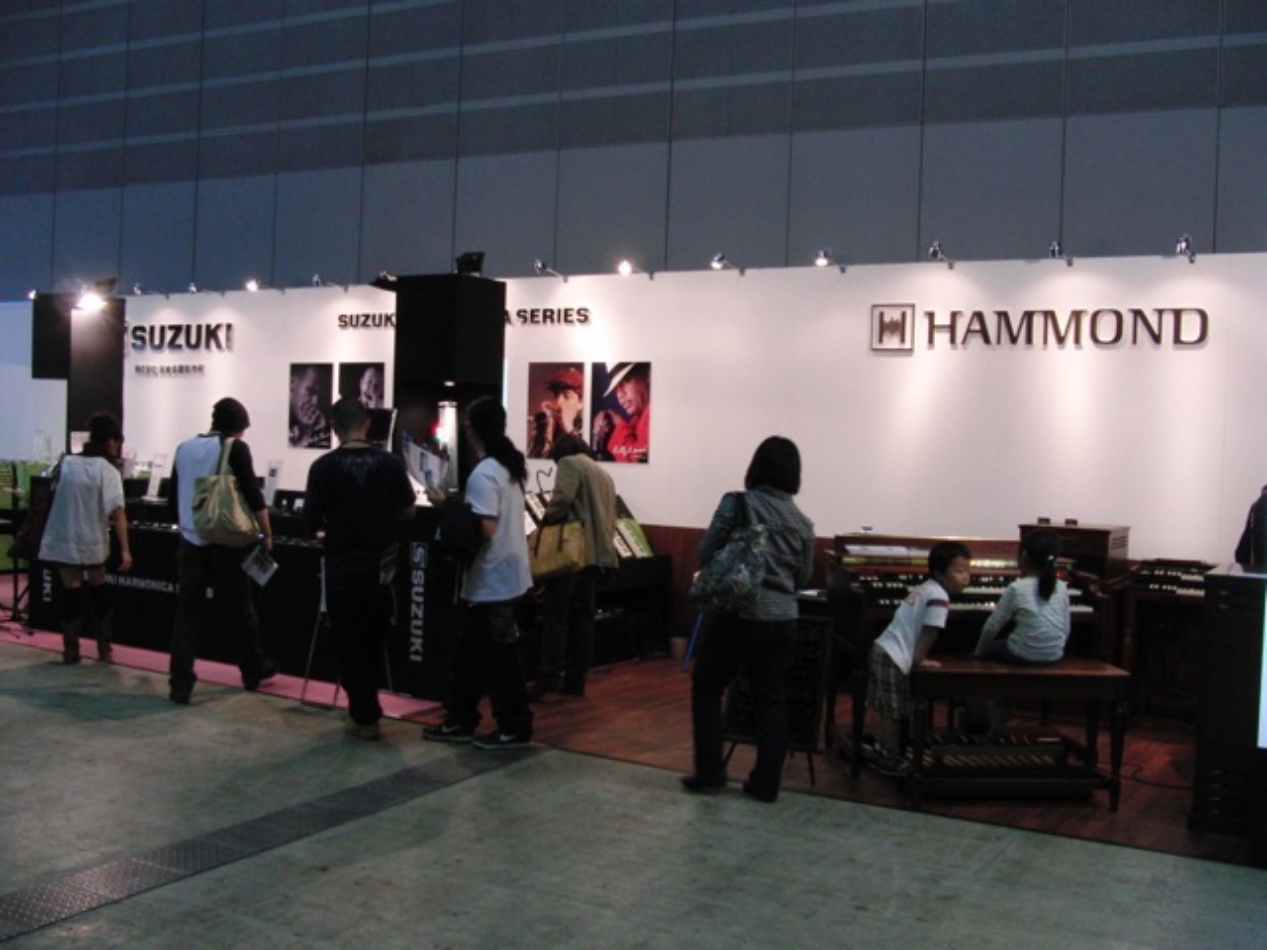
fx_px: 1354
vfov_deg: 38.7
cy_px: 475
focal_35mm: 37
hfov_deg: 50.1
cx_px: 634
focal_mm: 6.42
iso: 320
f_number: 3.6
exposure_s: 1/80
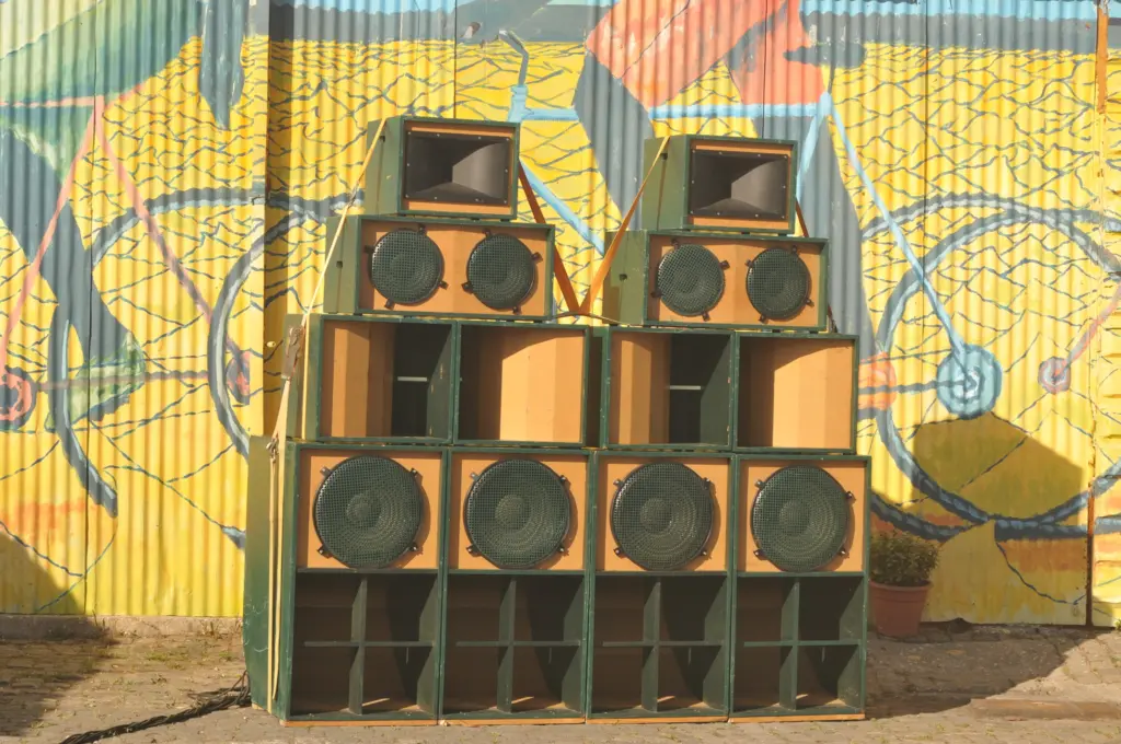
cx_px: 560
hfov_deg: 21.9
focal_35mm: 93
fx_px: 2892
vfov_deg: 14.7
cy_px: 372
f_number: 9
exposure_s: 1/320
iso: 200
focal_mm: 62
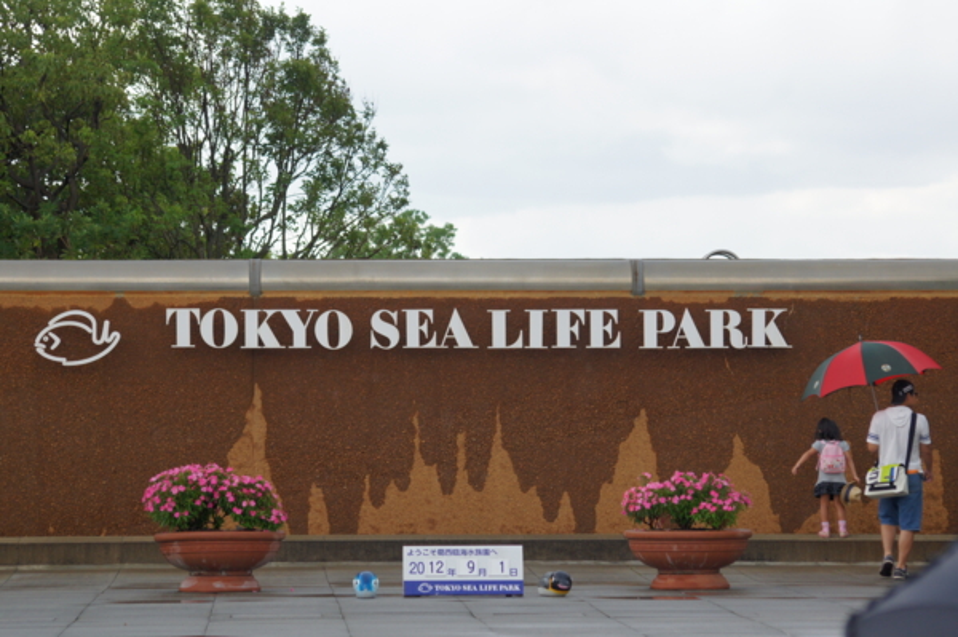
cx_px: 479
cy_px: 318
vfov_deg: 7.0
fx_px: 5185
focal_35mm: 195
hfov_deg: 10.6
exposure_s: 1/400
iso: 200
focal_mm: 130
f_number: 5.6
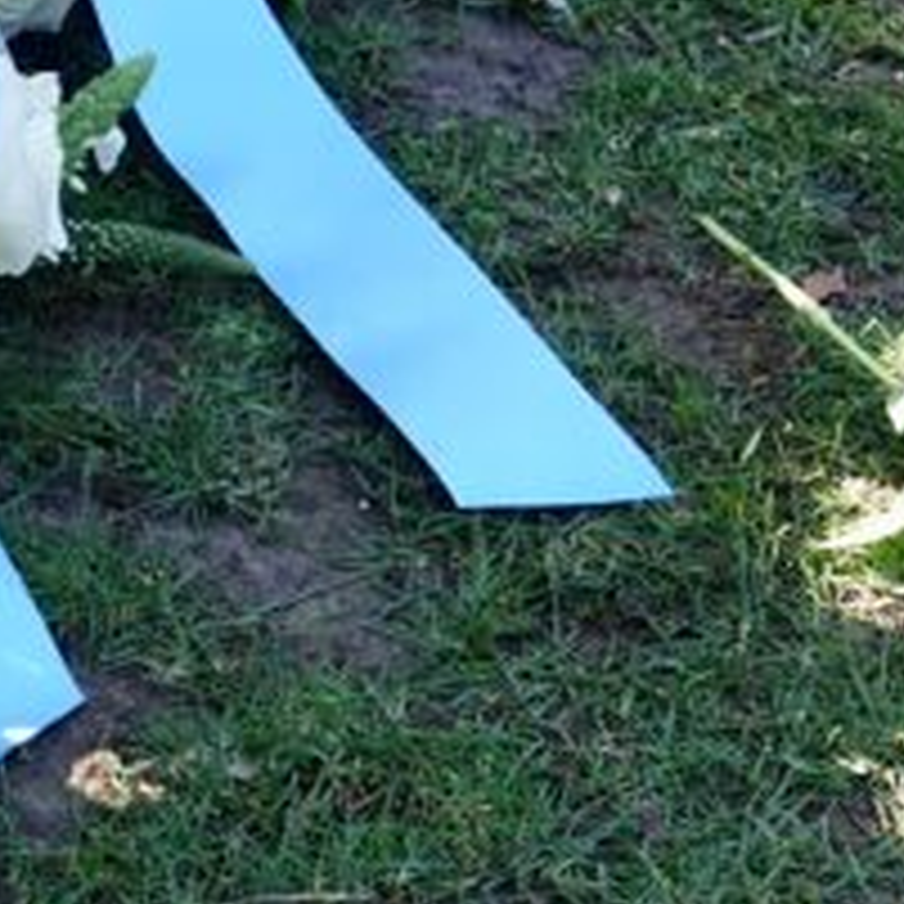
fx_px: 3073
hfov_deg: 15.9
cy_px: 430
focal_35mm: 104
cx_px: -261
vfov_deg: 16.7
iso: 100
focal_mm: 8.8
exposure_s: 1/160
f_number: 2.5
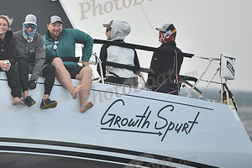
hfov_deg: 5.3
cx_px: 36
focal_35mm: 387
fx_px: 2709
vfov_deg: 3.6
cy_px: 53
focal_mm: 200
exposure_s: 1/640
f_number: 3.5
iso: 250
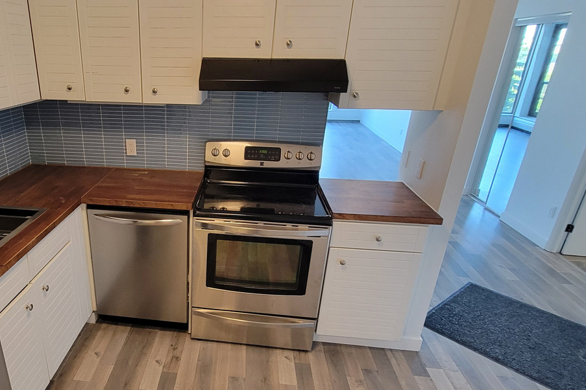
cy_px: 228
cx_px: 190
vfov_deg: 54.8
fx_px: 374
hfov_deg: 73.5
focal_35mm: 23
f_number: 2.2
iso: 320
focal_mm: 2.2
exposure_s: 1/60
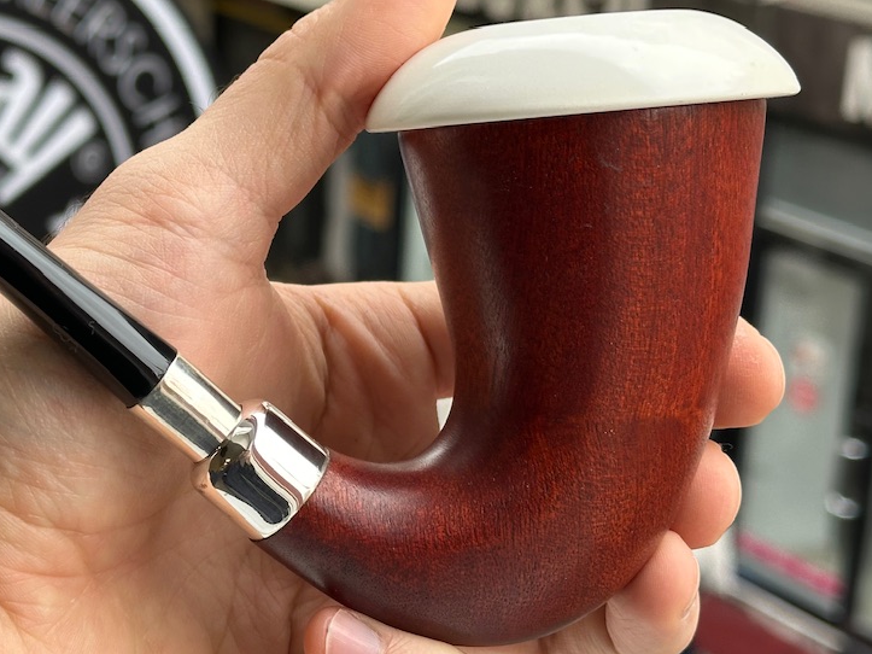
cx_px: 181
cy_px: 269
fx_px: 2141
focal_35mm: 85
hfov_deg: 22.7
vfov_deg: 17.3
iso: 64
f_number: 1.78
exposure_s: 1/303
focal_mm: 6.86
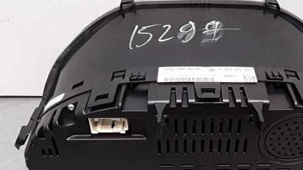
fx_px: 345
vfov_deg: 27.7
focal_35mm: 43
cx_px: 196
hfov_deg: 46.8
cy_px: 91
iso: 100
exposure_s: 1/100
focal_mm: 2.91
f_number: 1.9
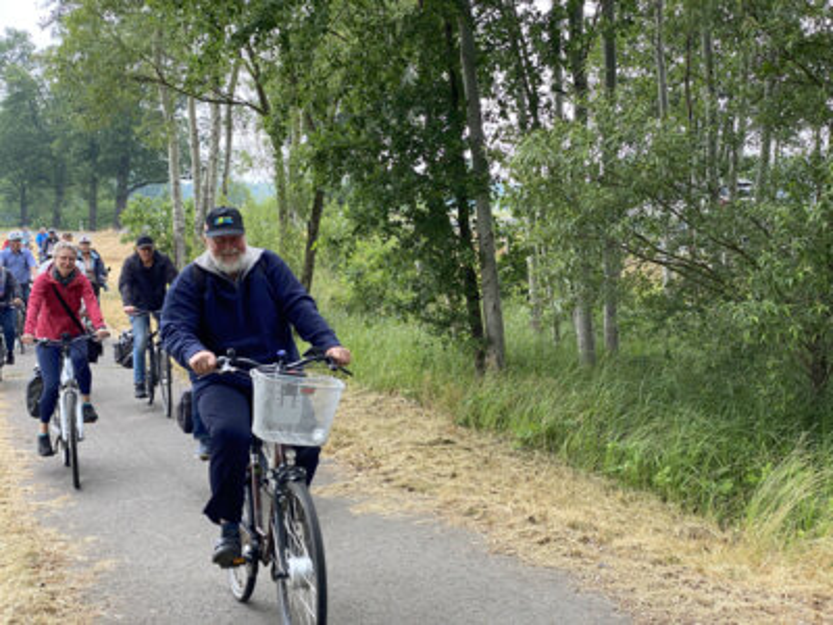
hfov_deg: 36.8
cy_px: 312
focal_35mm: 52
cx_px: 416
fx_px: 1251
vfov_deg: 28.0
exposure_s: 1/165
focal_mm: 6
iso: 20
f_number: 2
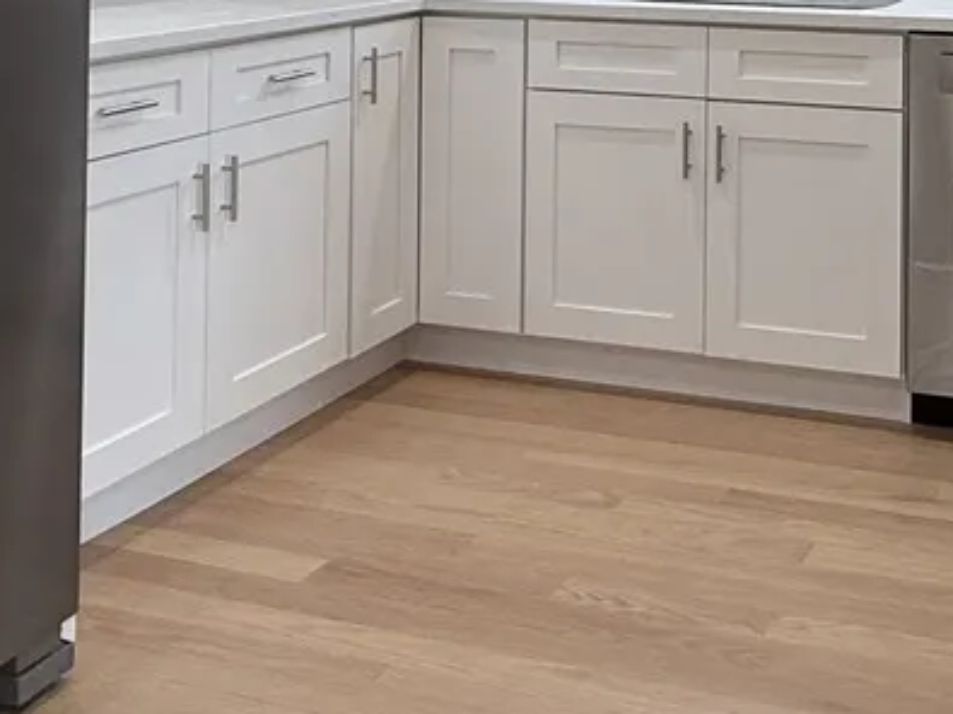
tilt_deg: +0.9
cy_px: -130
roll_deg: -1.1
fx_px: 1404
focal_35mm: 51
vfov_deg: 25.7
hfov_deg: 36.0
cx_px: 791
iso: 125
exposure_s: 1/120
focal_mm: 2.22
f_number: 2.2
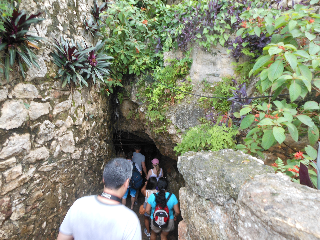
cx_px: 155
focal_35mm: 26
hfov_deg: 67.3
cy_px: 119
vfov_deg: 53.1
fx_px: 240
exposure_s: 1/30
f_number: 3.2
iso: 100
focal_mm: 4.5
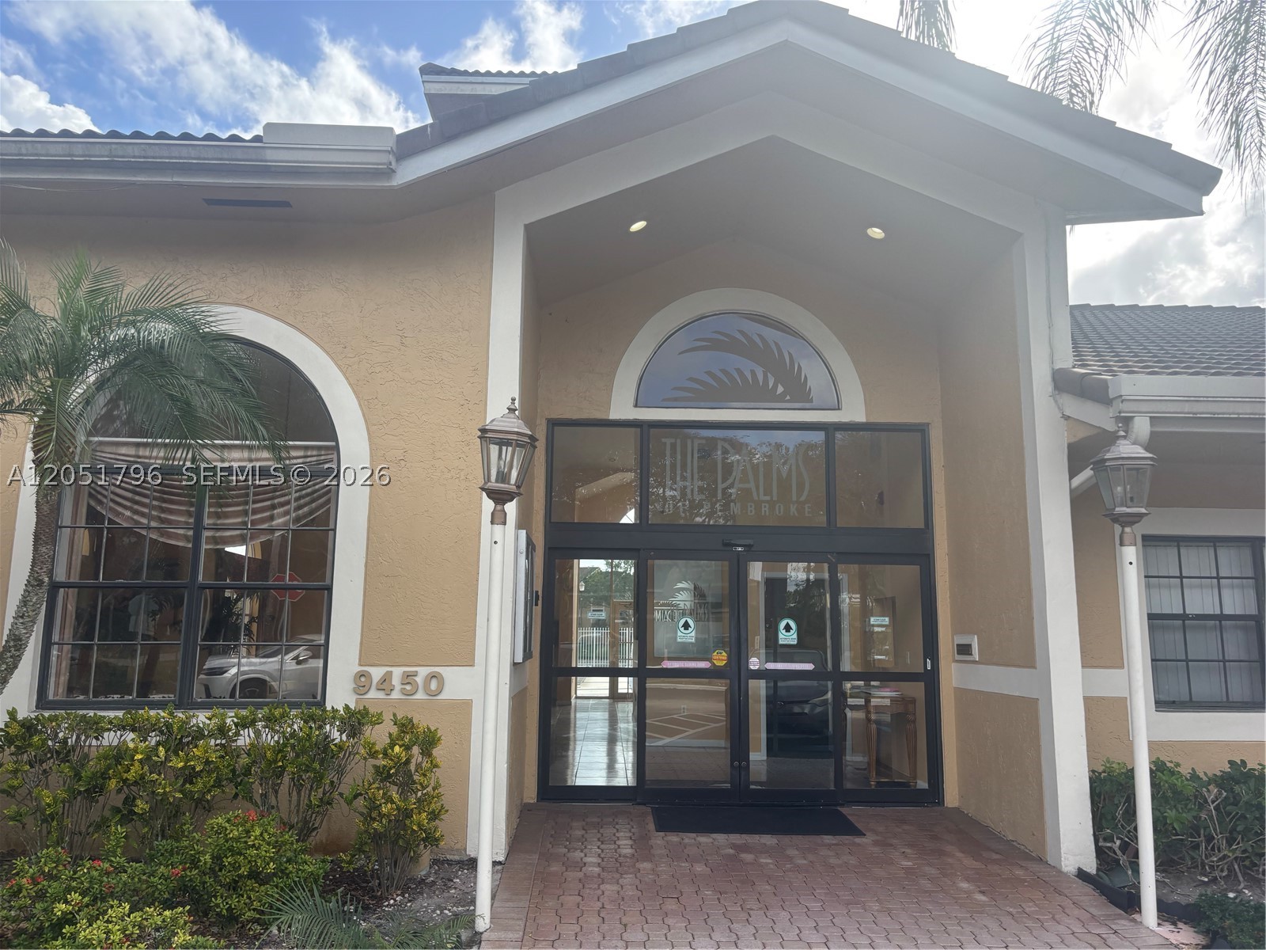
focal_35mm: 26
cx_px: 633
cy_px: 475
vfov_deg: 53.1
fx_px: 951
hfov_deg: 67.3
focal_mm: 5.96
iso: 50
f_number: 1.6
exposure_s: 1/1007
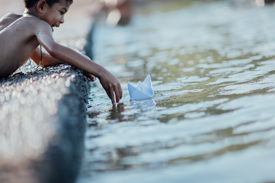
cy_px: 92
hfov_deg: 15.1
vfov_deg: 10.1
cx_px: 138
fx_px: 1039
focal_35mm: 136
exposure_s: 1/1000
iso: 100
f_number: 2.2
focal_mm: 135
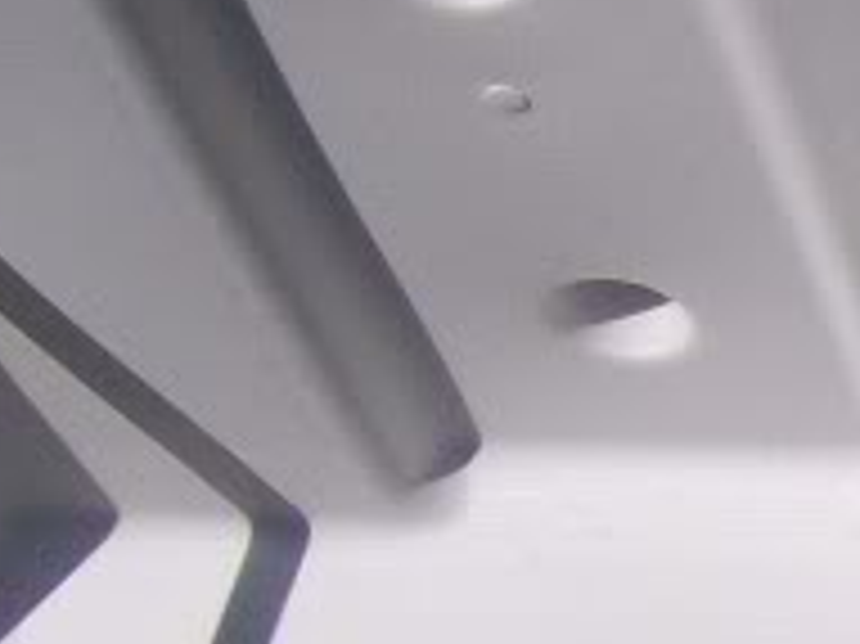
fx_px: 4792
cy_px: 1297
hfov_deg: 9.3
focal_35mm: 193
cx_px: 2017
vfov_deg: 7.4
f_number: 4.8
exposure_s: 1/1401
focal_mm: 6
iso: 80
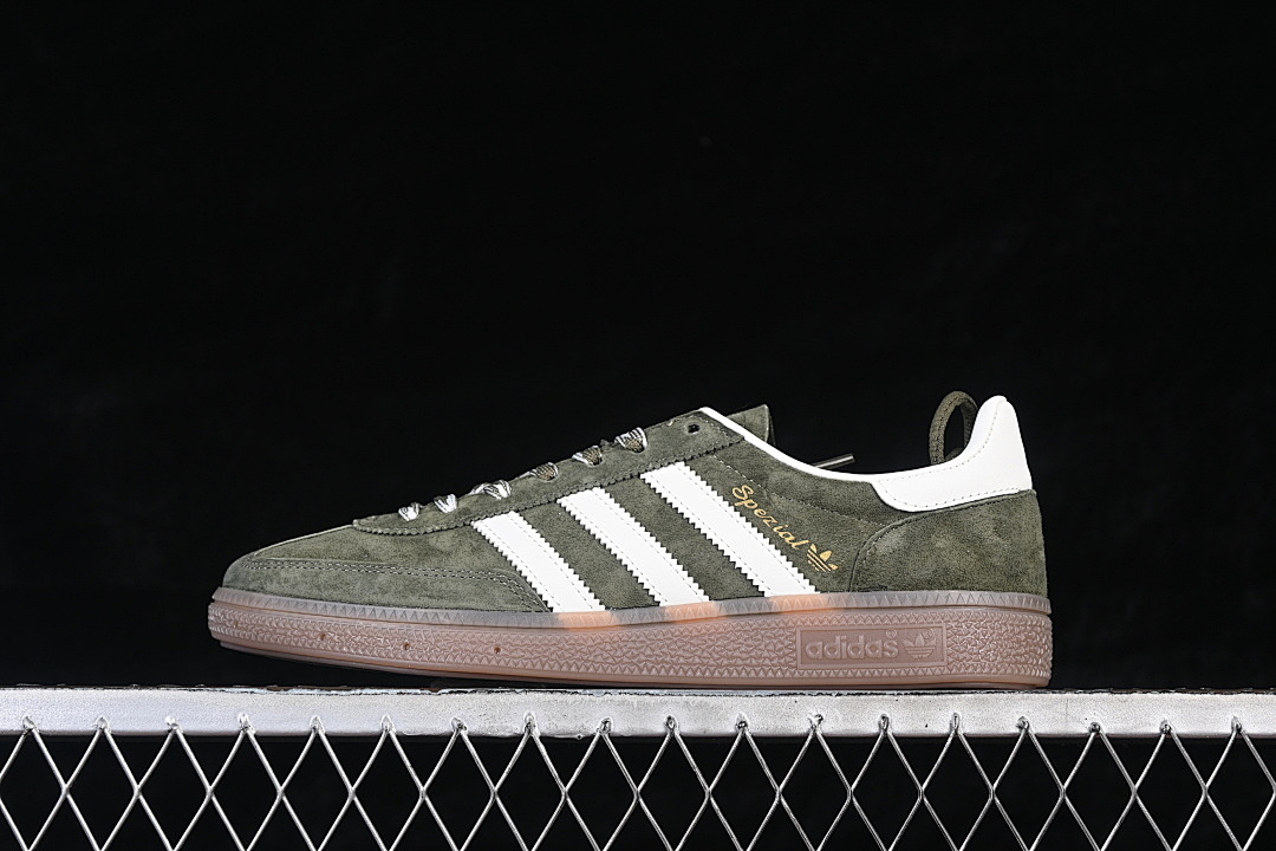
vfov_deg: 18.2
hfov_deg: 27.0
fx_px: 2658
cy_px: 426
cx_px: 638
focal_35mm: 75
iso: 160
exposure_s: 1/80
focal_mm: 50
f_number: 6.3
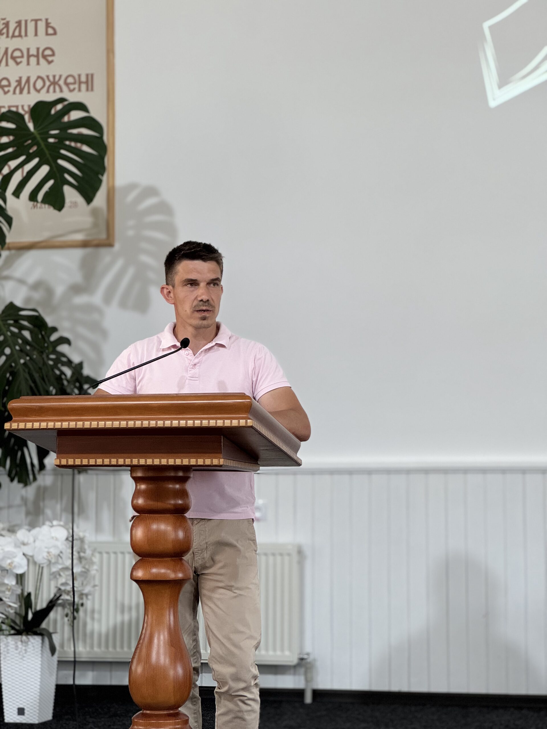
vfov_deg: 25.3
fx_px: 1622
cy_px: 364
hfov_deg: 19.1
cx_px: 274
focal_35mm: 77
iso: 125
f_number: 2.8
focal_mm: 9
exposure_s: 1/100
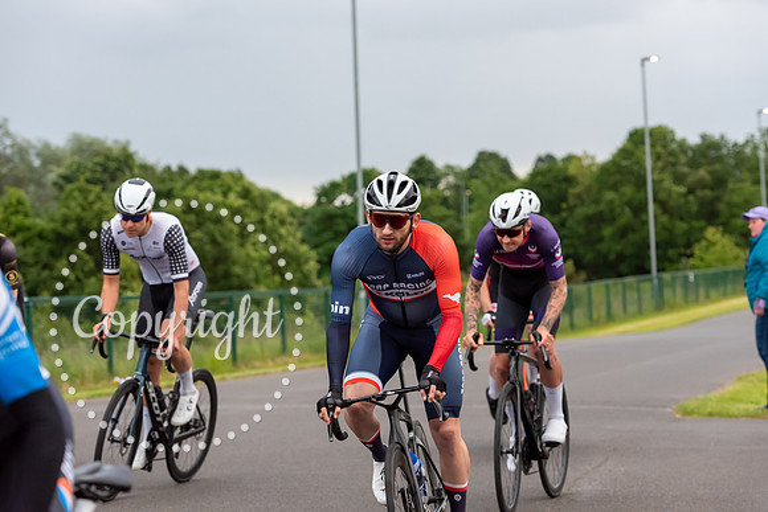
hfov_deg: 18.6
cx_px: 384
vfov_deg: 12.5
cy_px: 256
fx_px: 2347
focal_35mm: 110
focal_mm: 110
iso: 4500
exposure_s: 1/800
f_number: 5
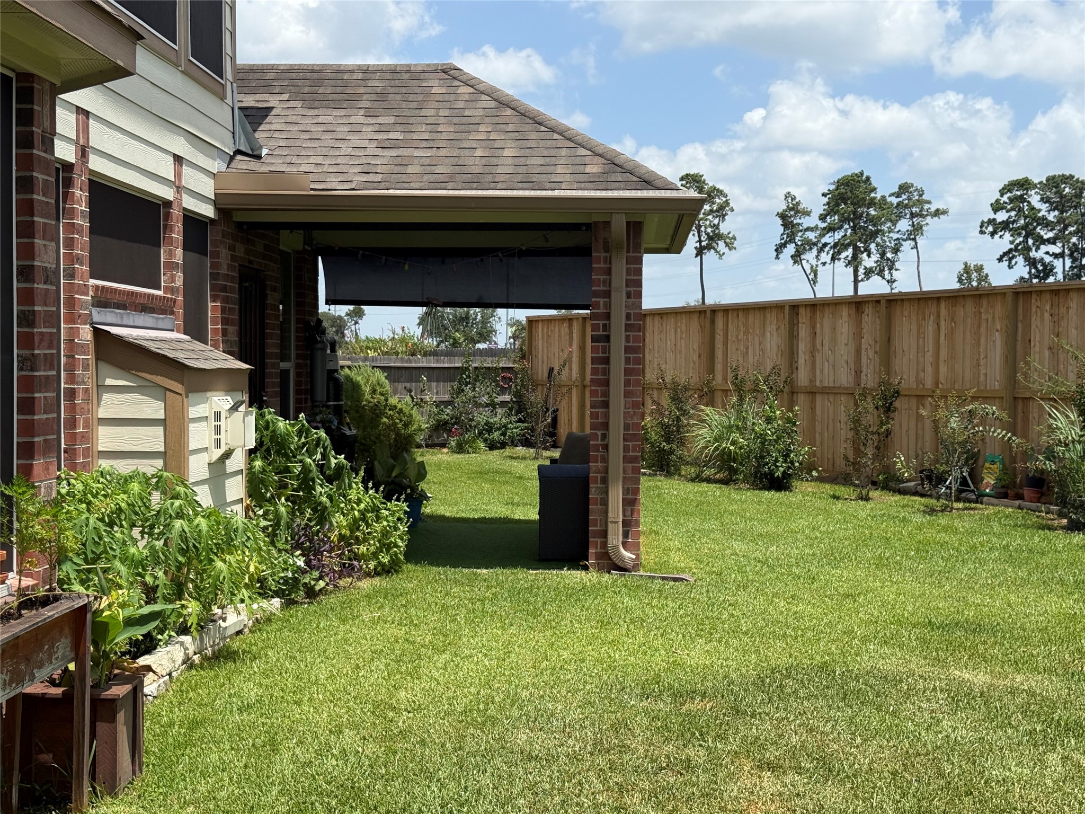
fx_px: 1505
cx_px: 542
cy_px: 407
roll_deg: -0.6
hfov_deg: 39.7
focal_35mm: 48
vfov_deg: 30.3
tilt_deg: -1.1
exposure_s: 1/5208
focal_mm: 6.76
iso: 80
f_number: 1.78
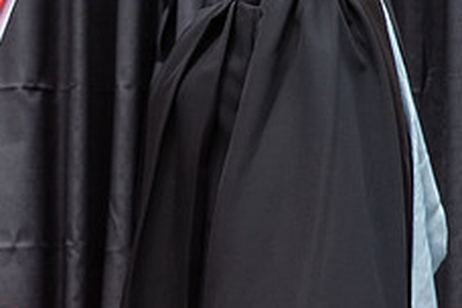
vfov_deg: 4.7
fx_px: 3670
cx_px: -181
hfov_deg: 7.1
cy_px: -259
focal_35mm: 286
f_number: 5.6
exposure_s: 1/640
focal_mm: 56
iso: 500
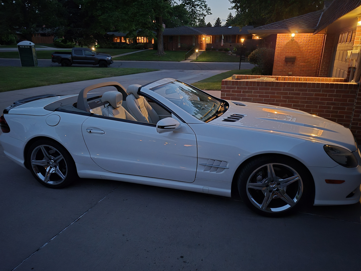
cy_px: 136
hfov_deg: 73.9
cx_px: 180
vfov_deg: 58.9
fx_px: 240
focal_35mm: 23
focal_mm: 5.4
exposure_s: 1/17.2
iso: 2000
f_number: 1.8
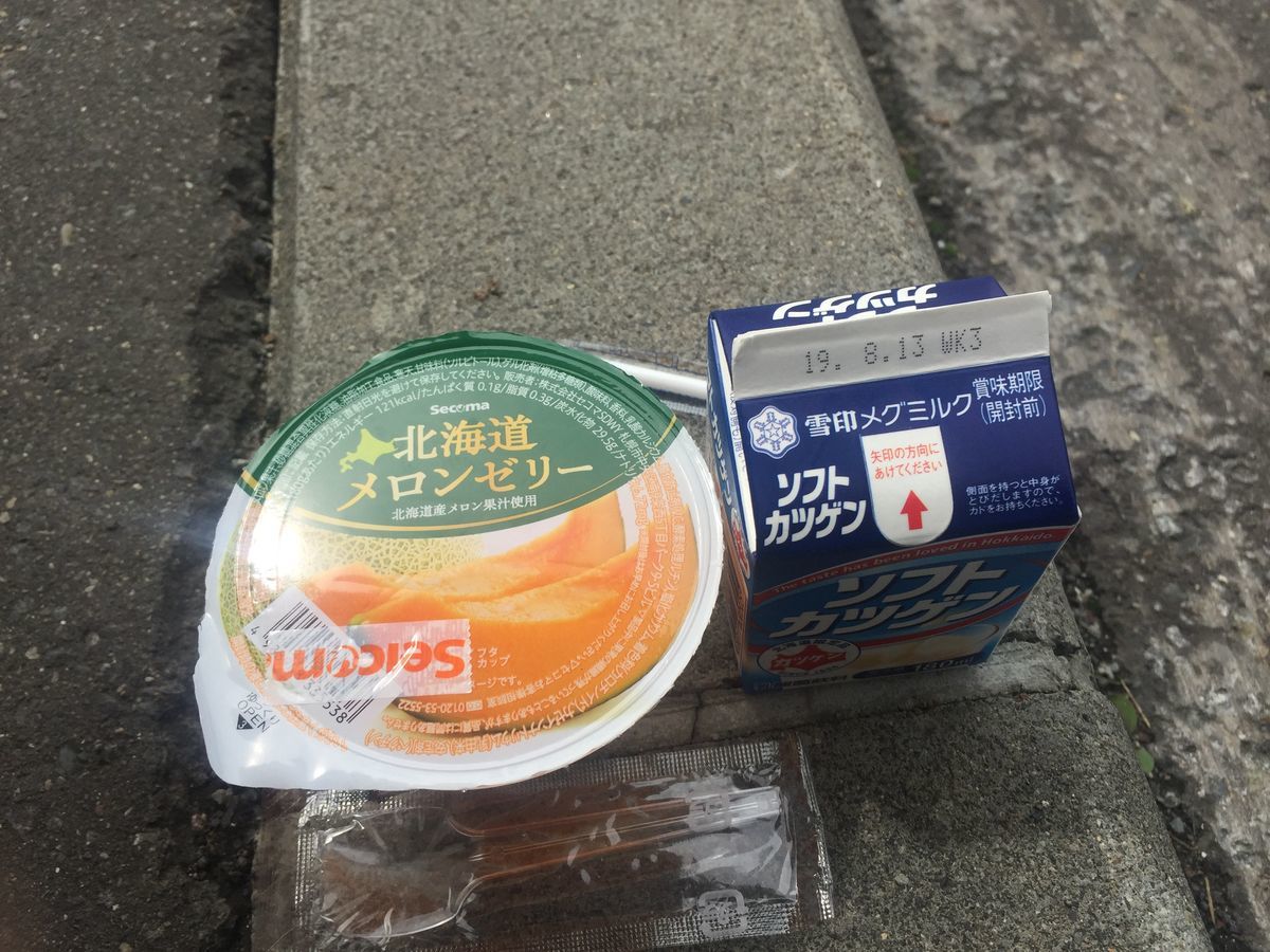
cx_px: 635
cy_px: 476
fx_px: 1064
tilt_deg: -58.8
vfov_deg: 48.2
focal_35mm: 29
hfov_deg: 61.7
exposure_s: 1/2326
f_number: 2.2
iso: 32
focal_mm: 4.15
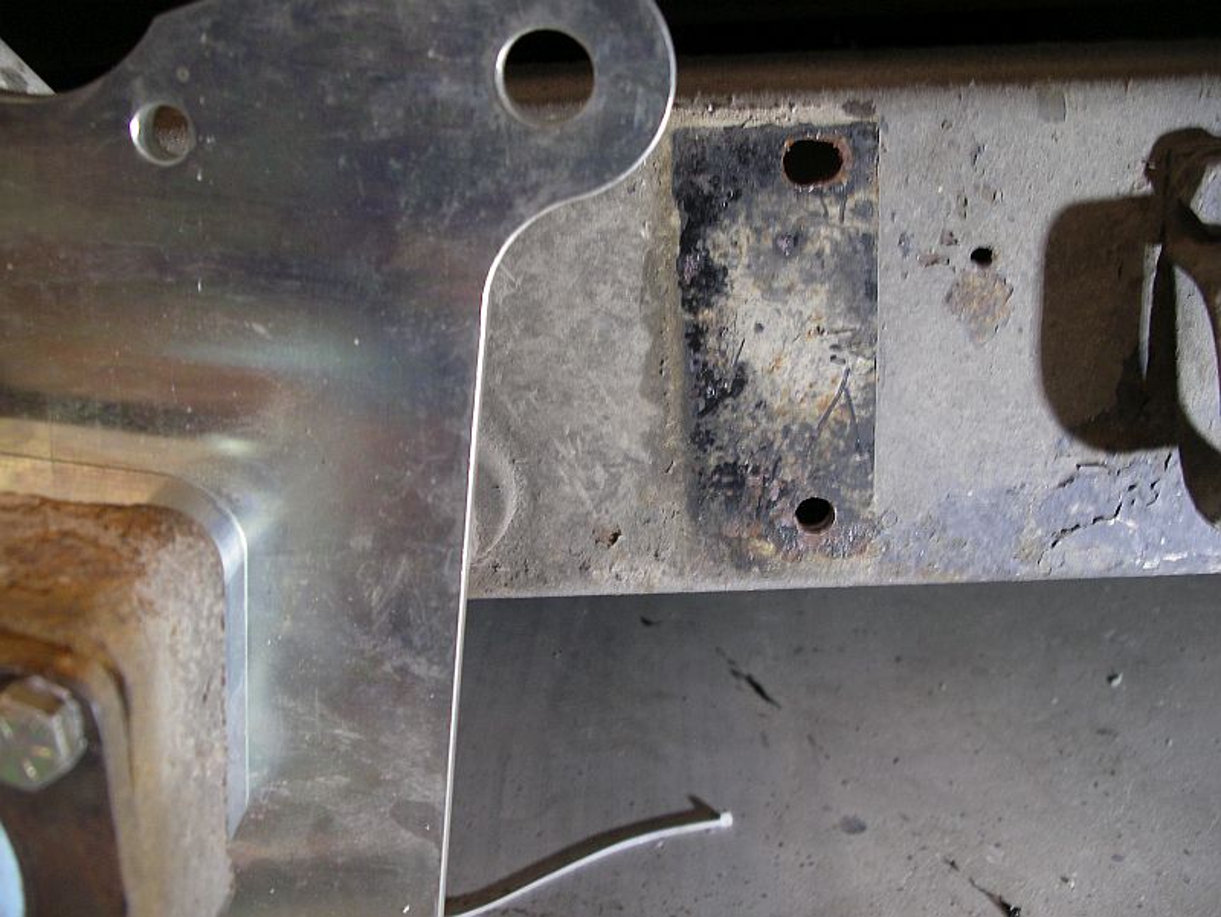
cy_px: 458
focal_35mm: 37
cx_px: 610
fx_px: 1306
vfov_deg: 38.7
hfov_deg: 50.1
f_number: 2.8
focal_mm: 7.8
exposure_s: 1/15
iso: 200
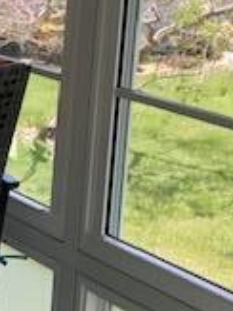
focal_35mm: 110
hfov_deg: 12.4
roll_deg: -1.0
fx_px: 989
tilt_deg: -10.9
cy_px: 114
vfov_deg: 17.9
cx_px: -174
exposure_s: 1/120
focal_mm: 3.99
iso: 50
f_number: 1.8
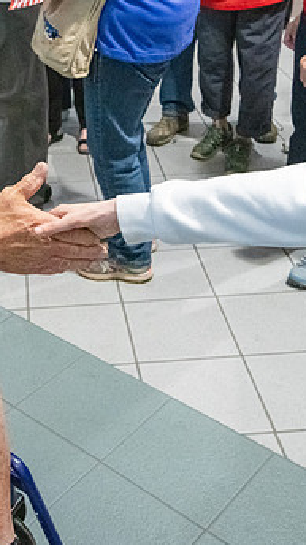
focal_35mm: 53
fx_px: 766
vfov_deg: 39.2
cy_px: 259
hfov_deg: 22.1
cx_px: 40
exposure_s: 1/400
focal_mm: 30
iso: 20000
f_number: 7.1
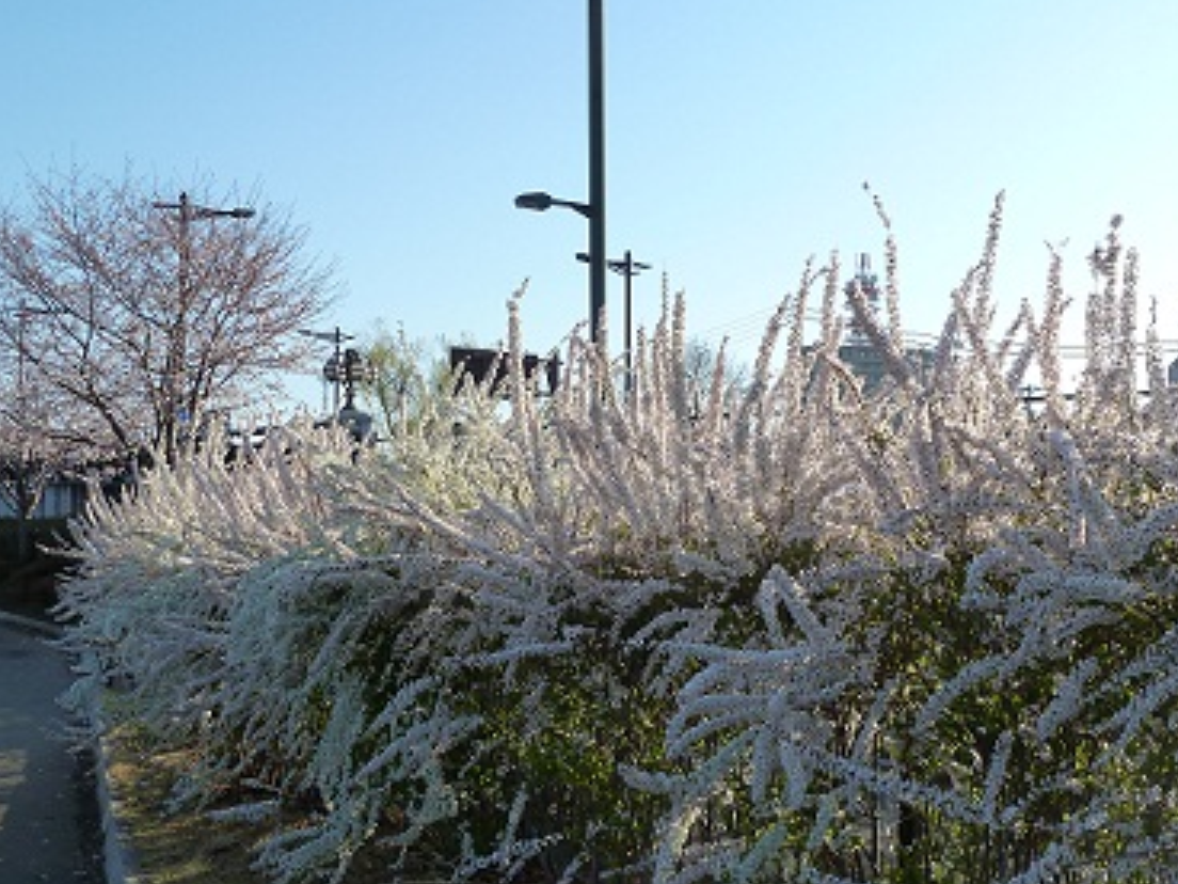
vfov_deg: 36.7
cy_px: 509
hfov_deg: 47.8
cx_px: 659
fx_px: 1327
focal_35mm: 39
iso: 125
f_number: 4
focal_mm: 5.3
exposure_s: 1/400
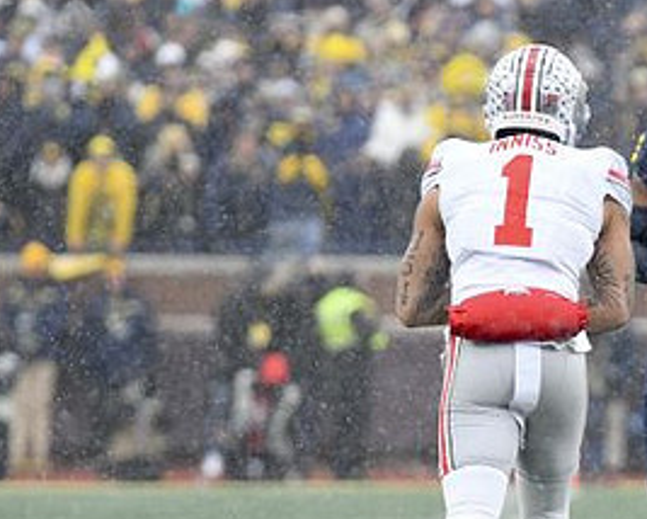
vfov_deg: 2.5
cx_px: 635
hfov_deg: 3.2
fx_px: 11708
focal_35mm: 611
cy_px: 323
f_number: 2.8
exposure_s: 1/1000
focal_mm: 200
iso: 800
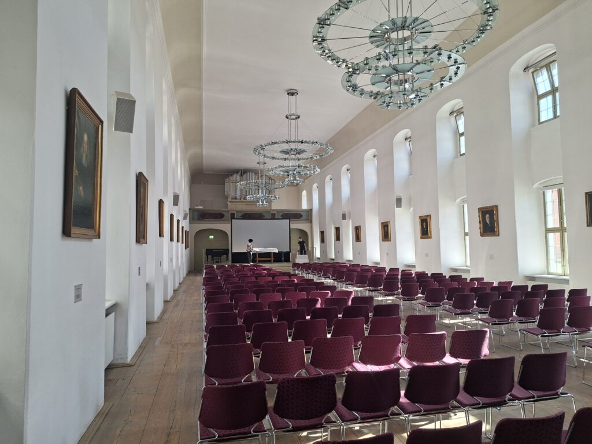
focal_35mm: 23
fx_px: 393
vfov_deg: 58.9
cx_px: 296
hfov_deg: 73.9
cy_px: 222
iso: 50
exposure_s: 1/100
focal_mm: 5.54
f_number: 1.8
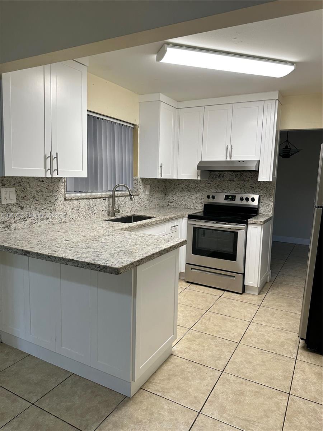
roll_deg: -2.6
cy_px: 216
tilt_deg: -6.1
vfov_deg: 71.6
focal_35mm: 24
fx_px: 299
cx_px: 162
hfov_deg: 56.8
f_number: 1.78
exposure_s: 1/120
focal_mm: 6.86
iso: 160
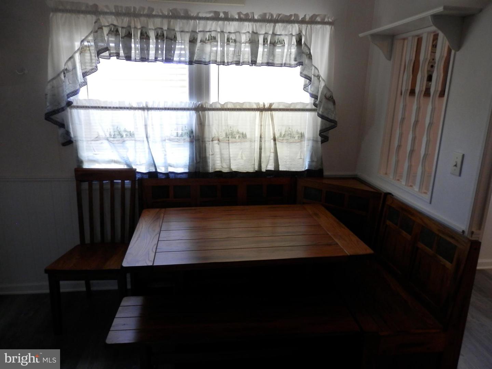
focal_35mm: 25
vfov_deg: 54.9
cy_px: 184
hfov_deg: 69.4
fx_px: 355
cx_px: 246
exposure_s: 1/25
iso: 200
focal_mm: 4.5
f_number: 3
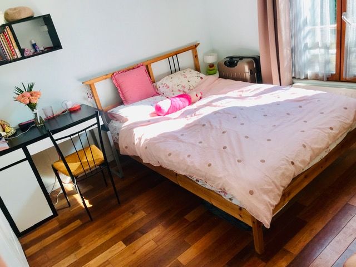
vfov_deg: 49.7
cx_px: 178
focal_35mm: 28
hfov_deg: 63.4
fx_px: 288
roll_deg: +12.3
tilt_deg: -23.6
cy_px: 134
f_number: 1.8
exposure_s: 1/199
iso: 20
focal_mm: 3.99
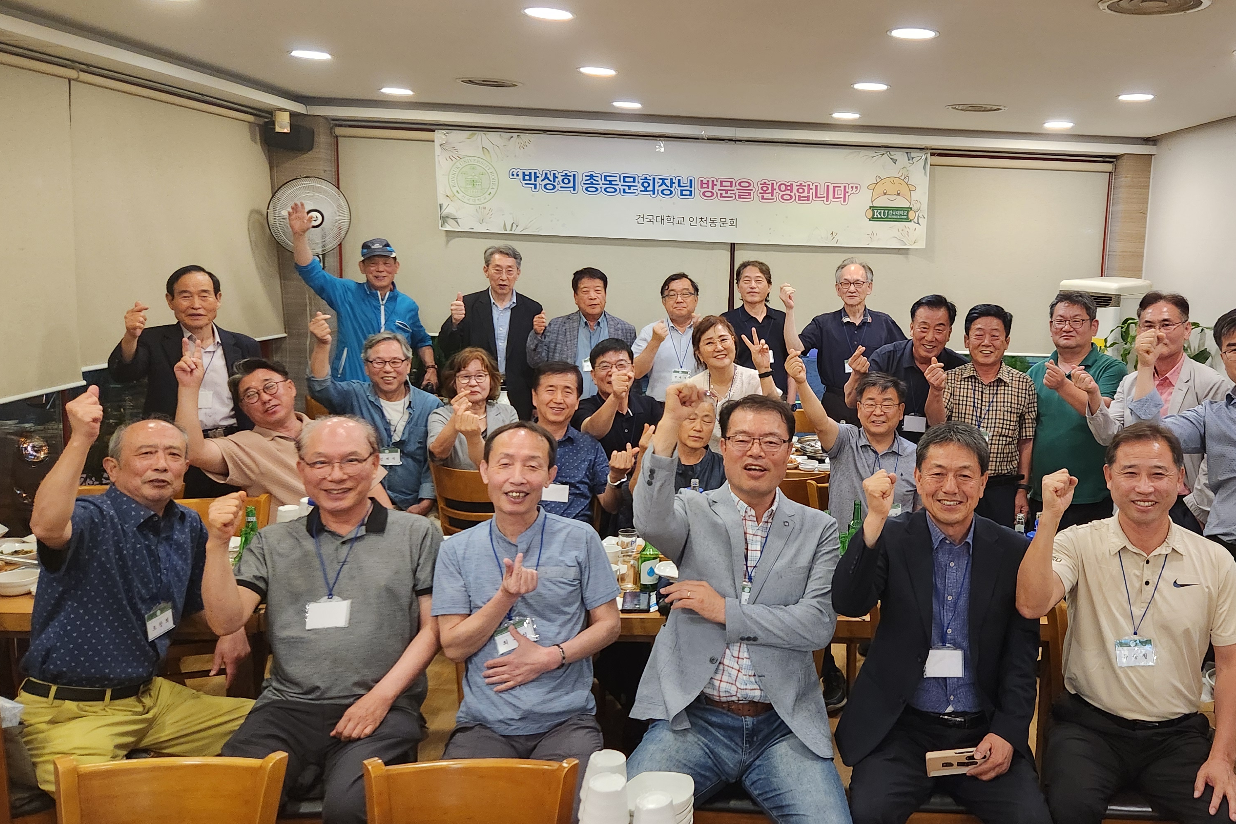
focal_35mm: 32
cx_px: 790
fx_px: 1099
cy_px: 361
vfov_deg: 41.0
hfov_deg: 57.8
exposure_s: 1/120
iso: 800
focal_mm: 5.4
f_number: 1.8
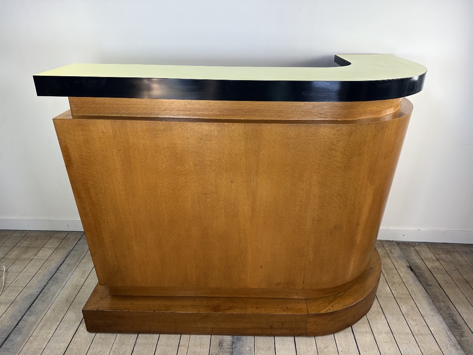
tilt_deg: -24.8
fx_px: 328
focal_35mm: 24
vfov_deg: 56.8
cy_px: 178
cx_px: 236
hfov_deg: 71.6
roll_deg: -0.8
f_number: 1.78
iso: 100
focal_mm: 6.86
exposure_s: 1/100
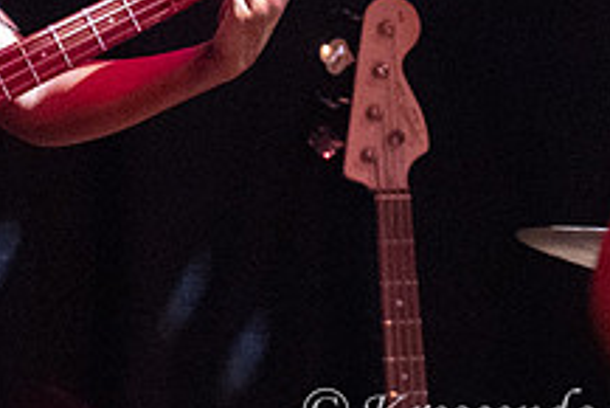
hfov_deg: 3.5
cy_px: 42
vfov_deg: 2.4
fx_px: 9902
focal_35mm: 584
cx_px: -54
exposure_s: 1/200
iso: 6400
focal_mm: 102
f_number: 2.8
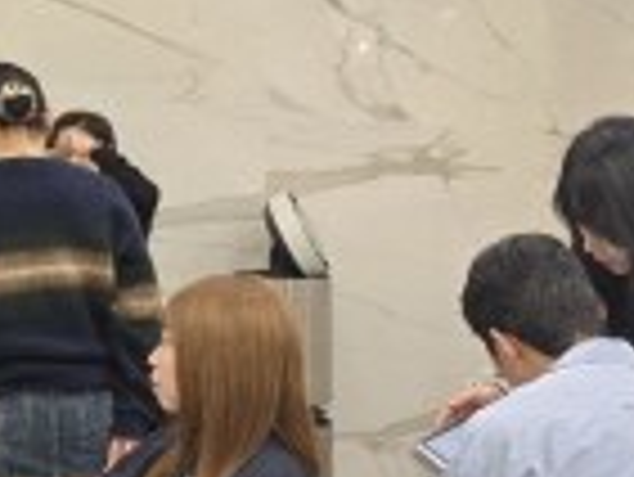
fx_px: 1338
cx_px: 737
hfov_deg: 24.4
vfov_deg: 20.1
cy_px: 346
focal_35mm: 73
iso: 160
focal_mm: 5.4
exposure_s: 1/120
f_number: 1.8
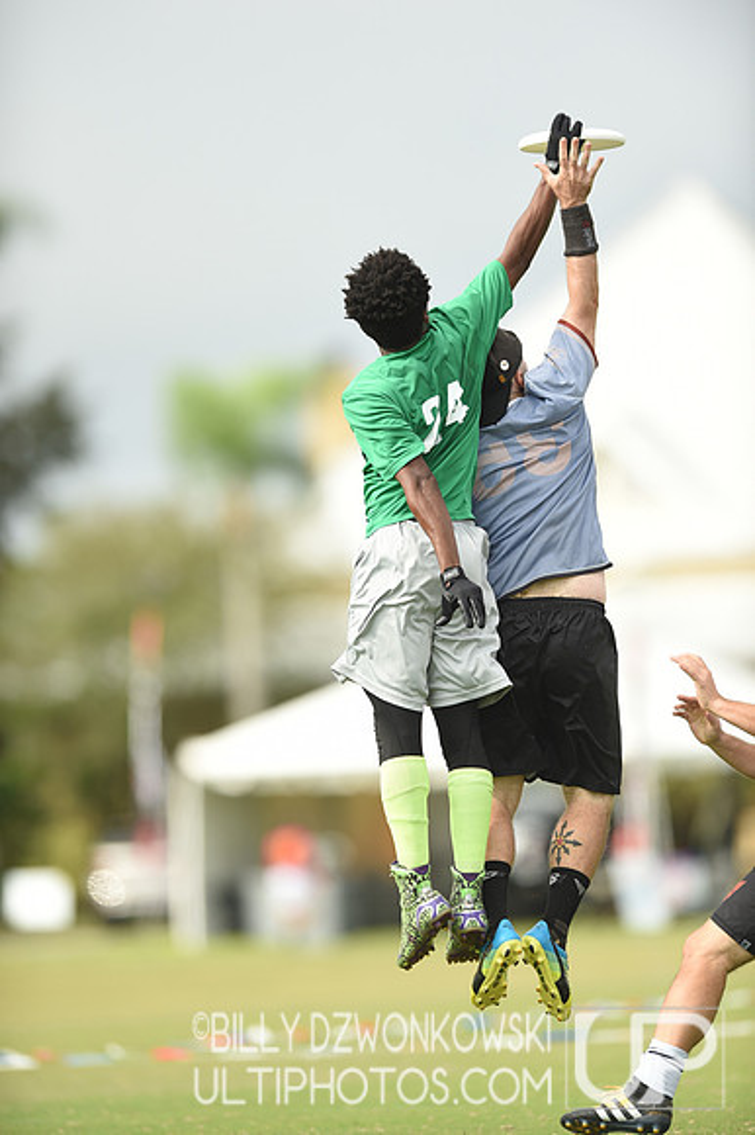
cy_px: 568
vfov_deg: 5.2
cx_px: 378
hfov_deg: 3.4
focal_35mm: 400
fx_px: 12597
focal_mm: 400
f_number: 2.8
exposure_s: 1/1250
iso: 160
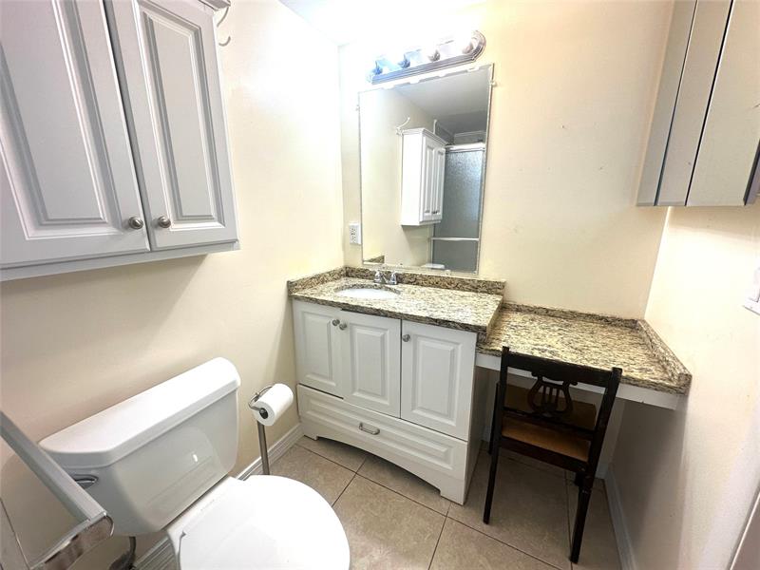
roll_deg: +0.4
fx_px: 307
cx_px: 380
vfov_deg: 85.7
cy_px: 285
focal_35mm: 14
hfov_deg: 102.1
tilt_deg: -12.1
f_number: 2.2
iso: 100
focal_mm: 2.22
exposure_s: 1/120
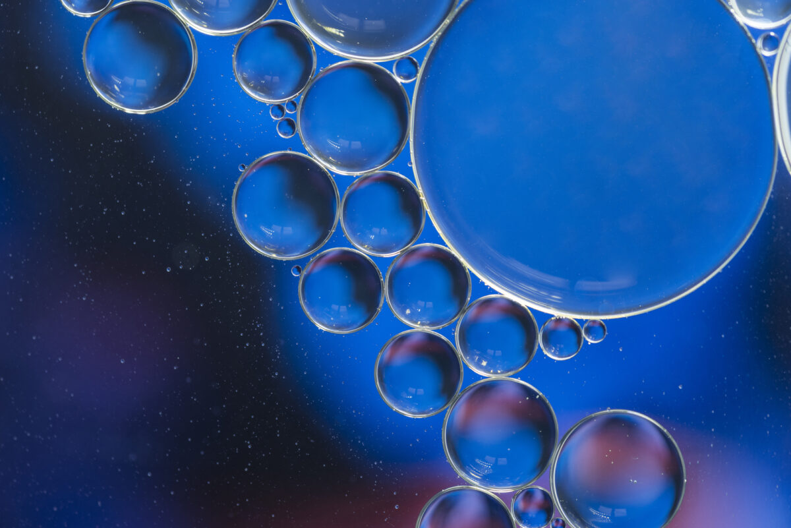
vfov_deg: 13.7
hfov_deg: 20.4
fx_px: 2198
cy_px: 264
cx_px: 396
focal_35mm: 100
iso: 400
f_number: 6.3
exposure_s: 1/40
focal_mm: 100
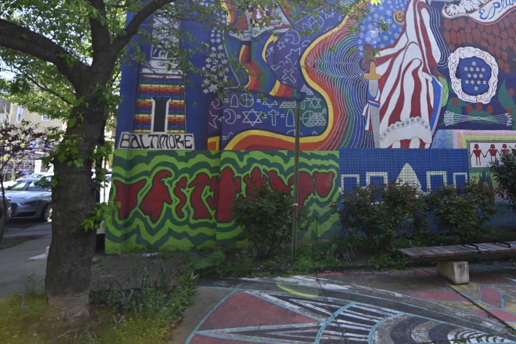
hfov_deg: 69.2
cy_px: 111
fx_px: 358
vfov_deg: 50.3
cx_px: 349
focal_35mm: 25
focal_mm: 15
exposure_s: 1/250
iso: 100
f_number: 5.6
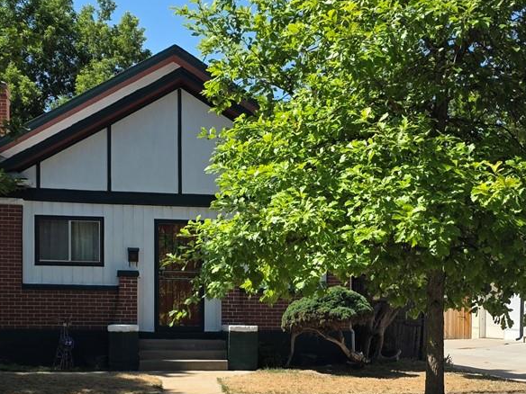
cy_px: 348
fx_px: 957
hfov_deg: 30.7
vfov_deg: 22.8
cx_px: 303
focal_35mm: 63
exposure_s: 1/4057
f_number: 1.7
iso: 80
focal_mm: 6.3
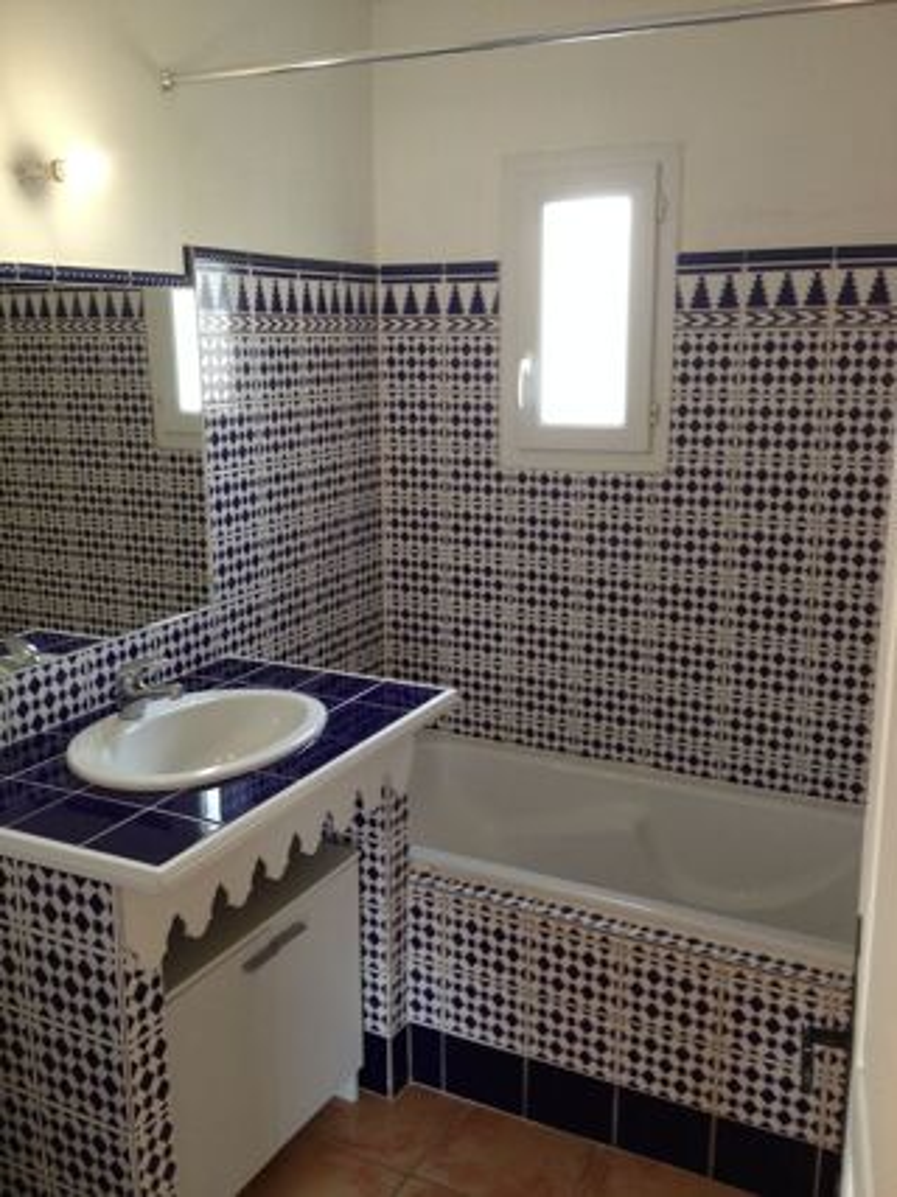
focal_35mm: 35
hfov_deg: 40.7
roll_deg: +0.8
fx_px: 1210
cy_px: 598
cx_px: 448
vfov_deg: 52.6
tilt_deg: -14.6
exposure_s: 1/20
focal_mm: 4.28
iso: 125
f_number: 2.4
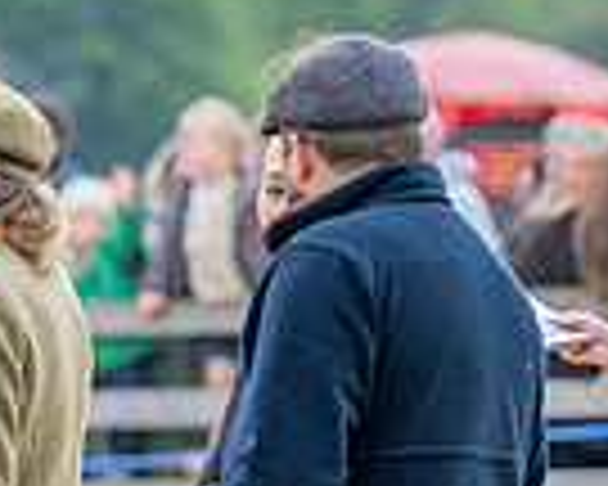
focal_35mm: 721
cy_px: 450
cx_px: -272
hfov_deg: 2.7
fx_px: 12974
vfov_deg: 2.1
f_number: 2.8
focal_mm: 120
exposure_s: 1/2500
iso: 400
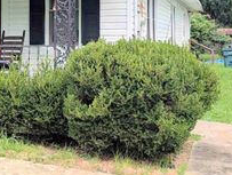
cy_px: 40
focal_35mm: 59
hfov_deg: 31.0
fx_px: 396
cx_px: 17
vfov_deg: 24.6
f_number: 1.68
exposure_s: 1/1066
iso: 22
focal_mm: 6.9
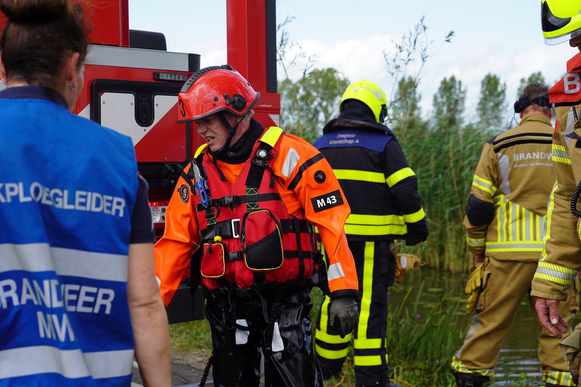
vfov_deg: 23.0
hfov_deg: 33.9
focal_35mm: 59
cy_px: 194
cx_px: 290
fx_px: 952
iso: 100
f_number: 5
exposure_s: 1/320
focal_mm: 59
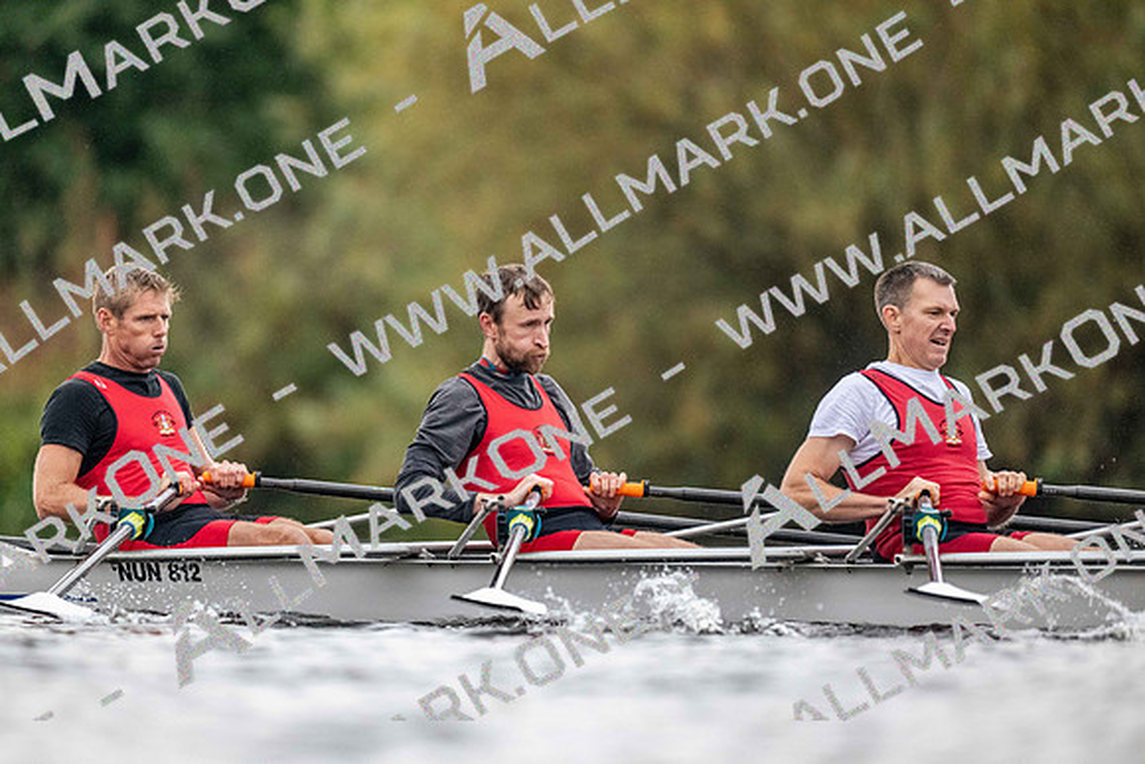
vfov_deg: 2.3
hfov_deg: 3.4
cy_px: 382
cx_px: 572
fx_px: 19087
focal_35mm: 600
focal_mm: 600
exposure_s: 1/2500
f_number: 4
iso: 4500
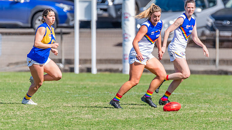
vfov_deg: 1.3
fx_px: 5577
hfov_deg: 2.4
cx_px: 146
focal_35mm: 907
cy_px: 65
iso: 800
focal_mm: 600
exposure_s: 1/1600
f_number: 6.3
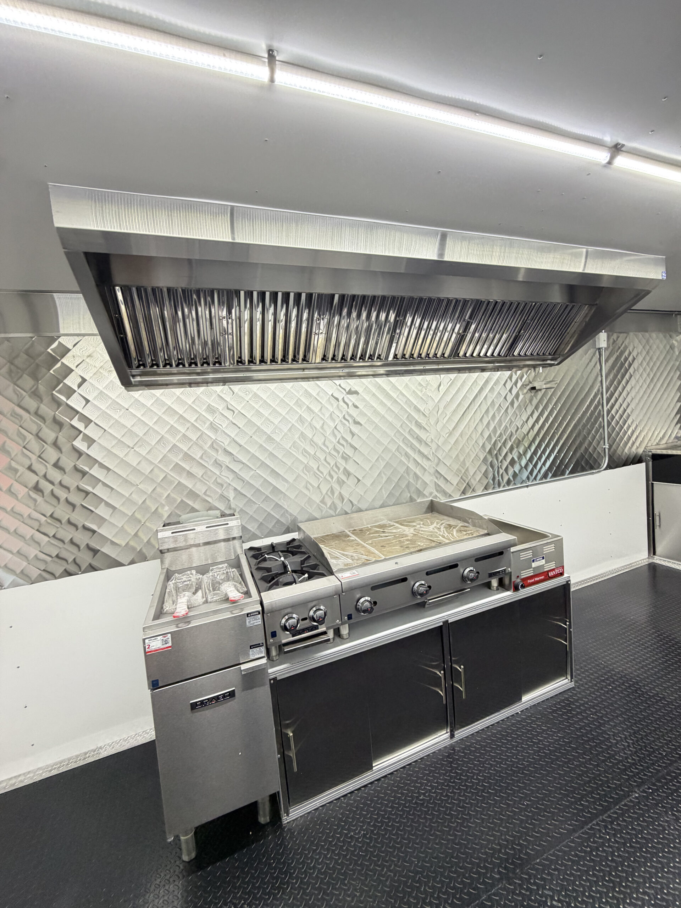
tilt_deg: -2.5
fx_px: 367
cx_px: 340
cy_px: 454
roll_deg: +3.3
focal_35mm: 14
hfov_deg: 85.7
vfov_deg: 102.1
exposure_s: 1/60
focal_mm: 2.22
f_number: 2.2
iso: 250
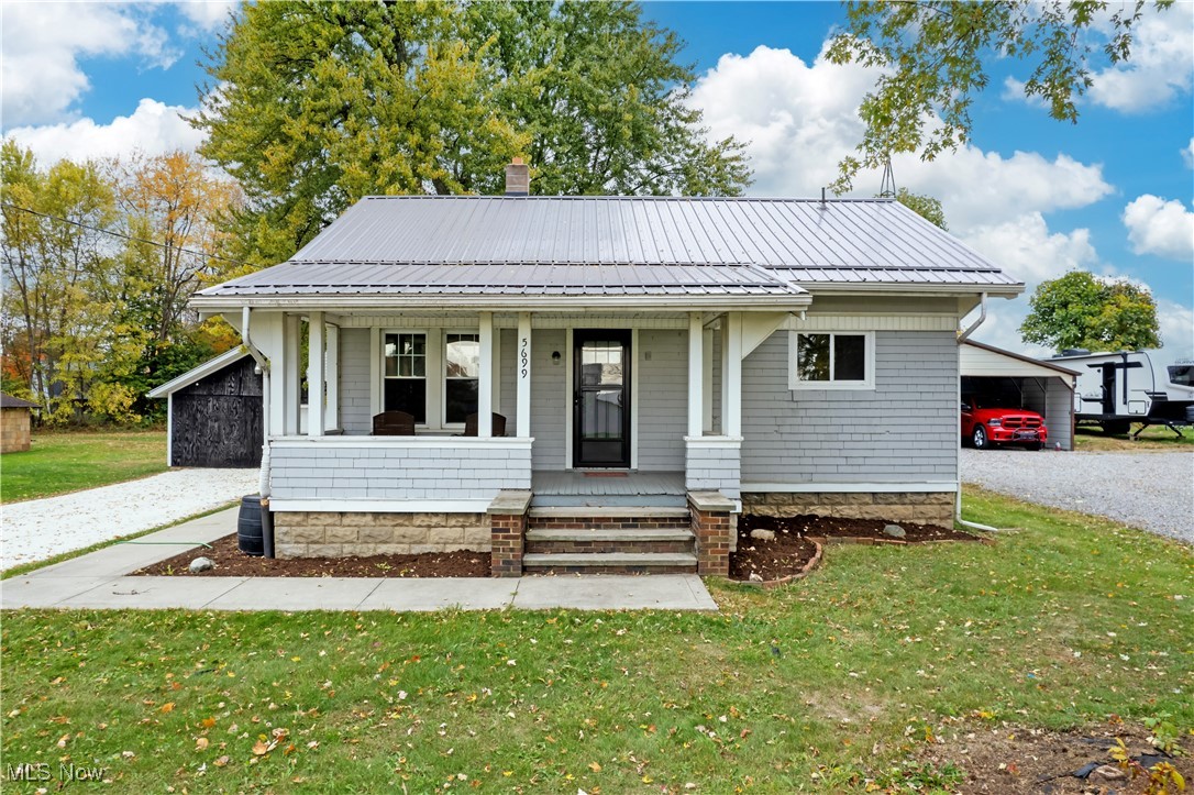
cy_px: 398
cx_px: 597
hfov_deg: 78.6
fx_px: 729
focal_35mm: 22
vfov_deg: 57.2
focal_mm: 8.38
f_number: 2.8
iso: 100
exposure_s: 1/320
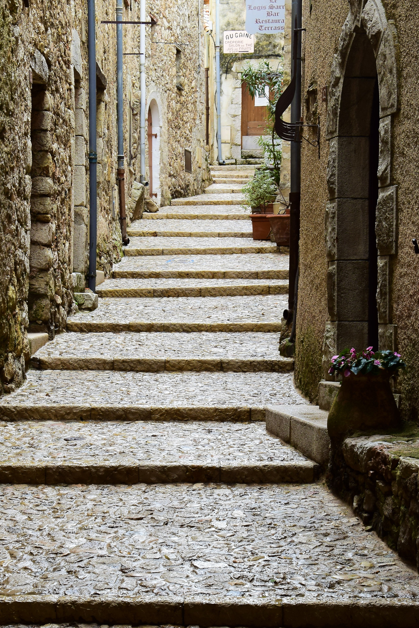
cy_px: 361
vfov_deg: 21.7
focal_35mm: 94
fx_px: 1640
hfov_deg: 14.5
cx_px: 138
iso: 200
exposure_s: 1/30
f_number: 8
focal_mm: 42
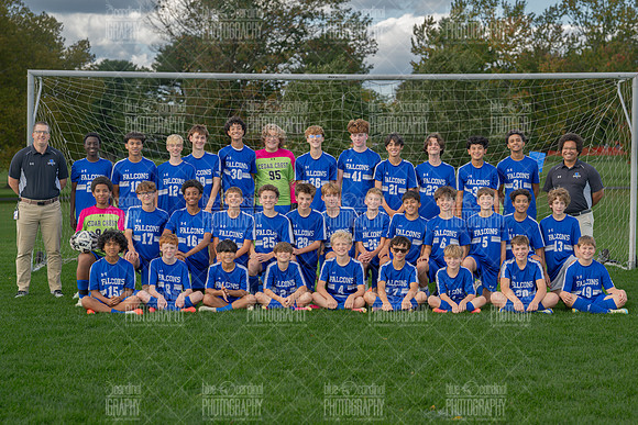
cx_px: 328
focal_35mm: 94
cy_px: 208
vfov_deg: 14.6
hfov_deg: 21.7
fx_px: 1665
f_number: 4
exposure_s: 1/250
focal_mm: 85
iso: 64
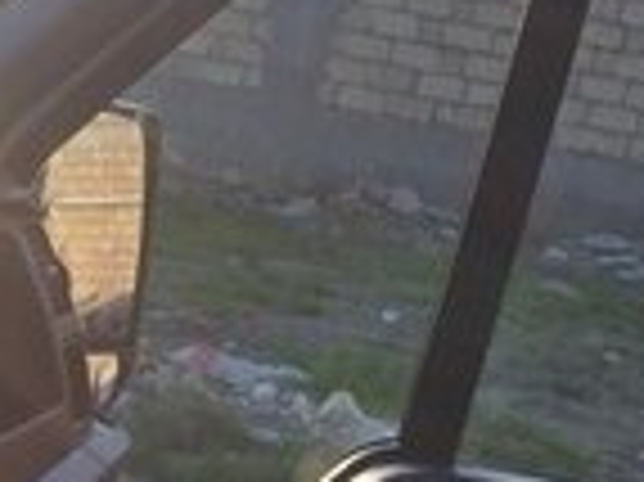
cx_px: 180
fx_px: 2491
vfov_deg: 10.6
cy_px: 768
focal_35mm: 134
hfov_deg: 14.7
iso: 32
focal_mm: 4.15
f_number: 2.2
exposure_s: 1/403
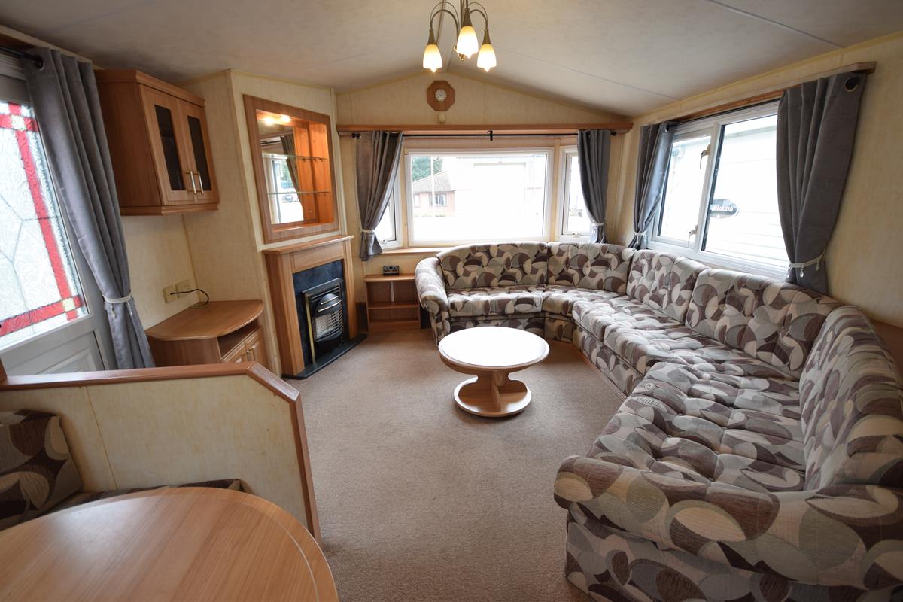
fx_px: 376
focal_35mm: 15
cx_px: 452
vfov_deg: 77.3
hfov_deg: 100.4
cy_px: 301
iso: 200
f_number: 4
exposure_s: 1/30
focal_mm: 10
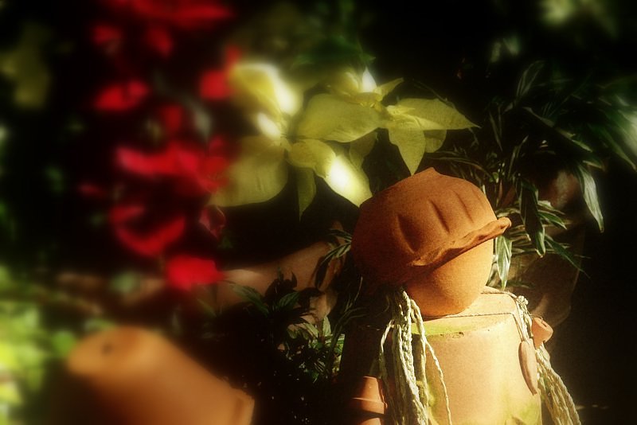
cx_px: 318
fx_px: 2655
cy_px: 212
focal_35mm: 150
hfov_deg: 13.7
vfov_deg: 9.2
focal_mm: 100
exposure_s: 1/500
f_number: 8
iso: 400
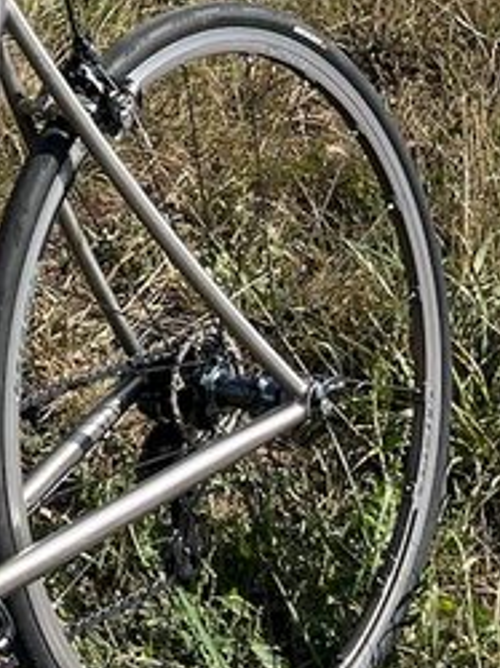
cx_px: -620
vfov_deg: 15.0
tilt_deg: -6.2
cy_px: -224
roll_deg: -0.7
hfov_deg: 10.5
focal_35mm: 125
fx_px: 2411
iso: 50
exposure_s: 1/2755
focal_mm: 5.1
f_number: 1.6
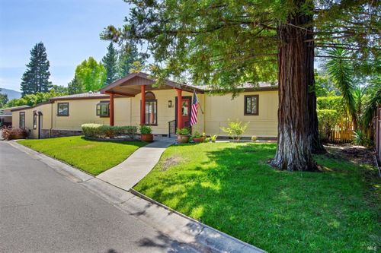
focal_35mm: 24
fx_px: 254
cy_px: 126
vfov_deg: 53.1
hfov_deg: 73.8
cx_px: 190
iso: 100
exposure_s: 1/160
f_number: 6.3
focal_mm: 16
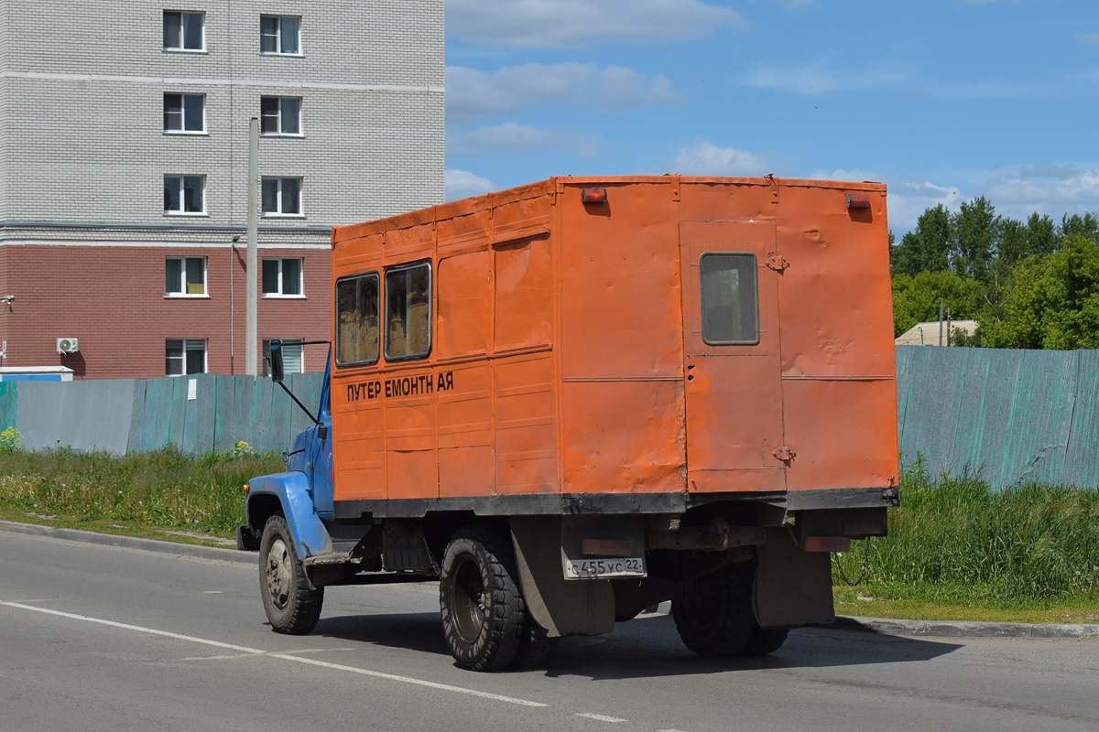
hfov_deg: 24.6
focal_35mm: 82
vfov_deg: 16.6
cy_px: 366
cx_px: 550
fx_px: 2518
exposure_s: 1/1250
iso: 200
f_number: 7.1
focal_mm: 55
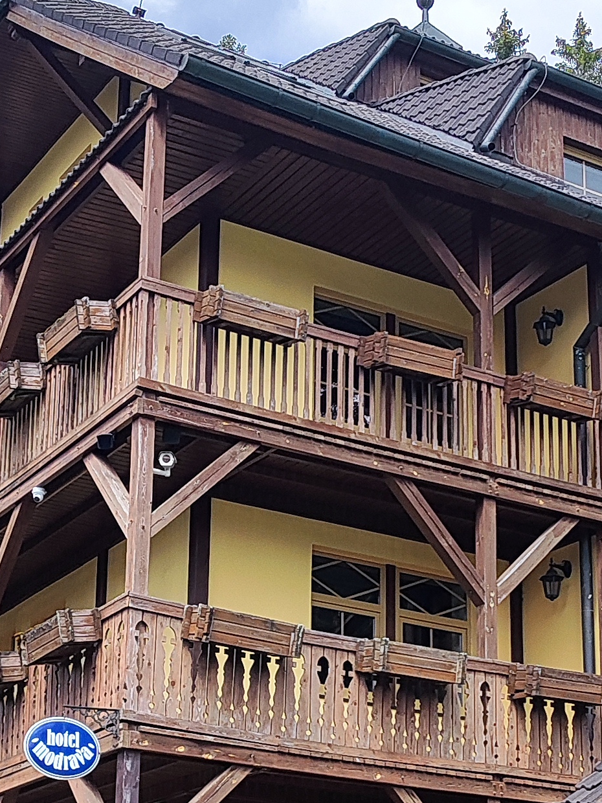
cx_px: 263
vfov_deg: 25.4
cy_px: 593
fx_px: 1762
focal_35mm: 76
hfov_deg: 19.4
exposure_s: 1/2976
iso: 50
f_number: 1.8
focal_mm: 5.4
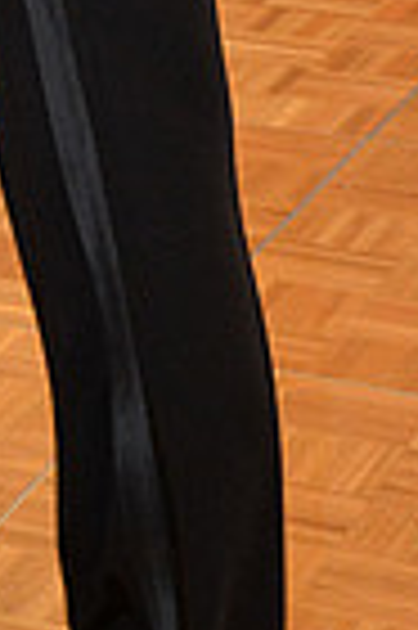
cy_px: -378
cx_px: -420
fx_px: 4208
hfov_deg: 5.6
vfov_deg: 8.3
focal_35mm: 241
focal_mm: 58
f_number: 5.6
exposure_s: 1/250
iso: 3200
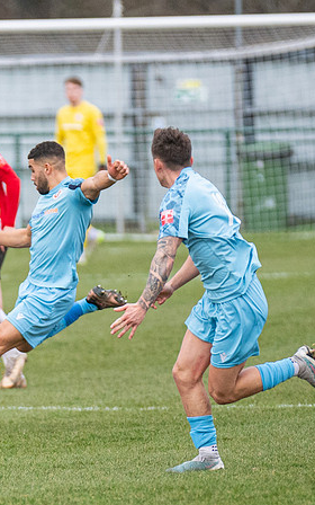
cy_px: 320
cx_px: -138
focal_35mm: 727
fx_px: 9986
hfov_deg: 1.8
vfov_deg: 2.9
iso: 2000
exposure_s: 1/1600
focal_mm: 240
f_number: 2.8
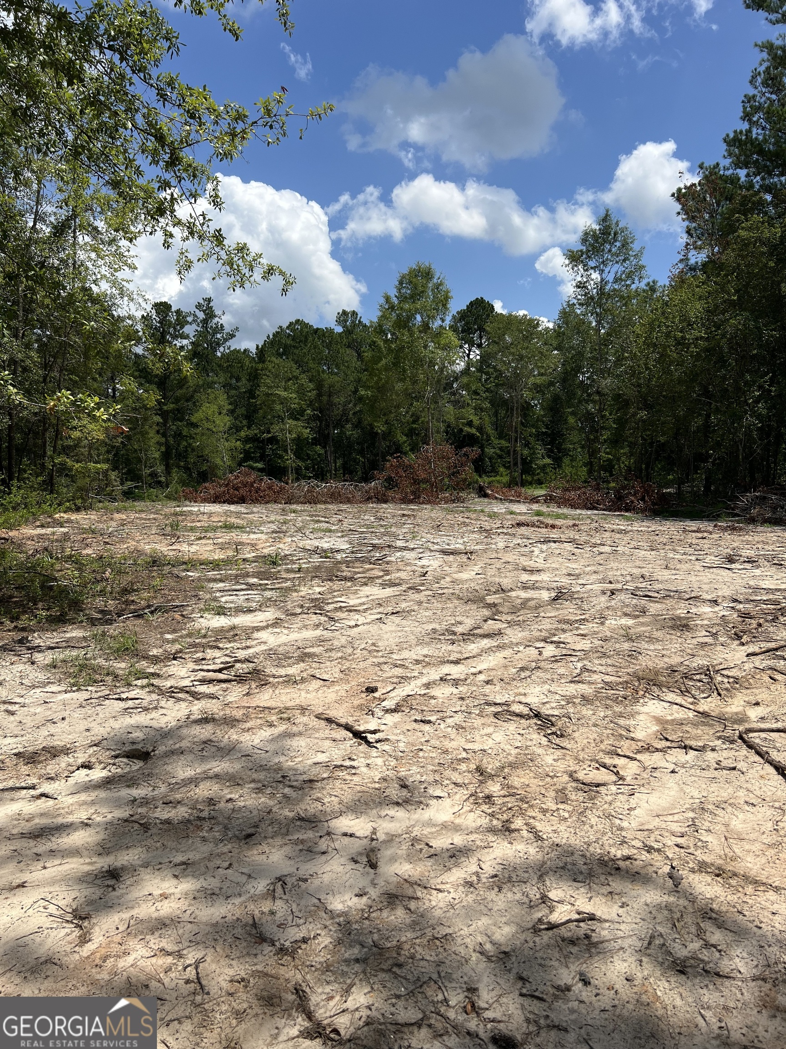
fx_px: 787
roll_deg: +0.8
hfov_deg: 53.1
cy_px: 524
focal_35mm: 26
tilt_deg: -1.3
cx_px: 393
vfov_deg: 67.3
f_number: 1.5
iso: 50
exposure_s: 1/5882
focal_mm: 5.7
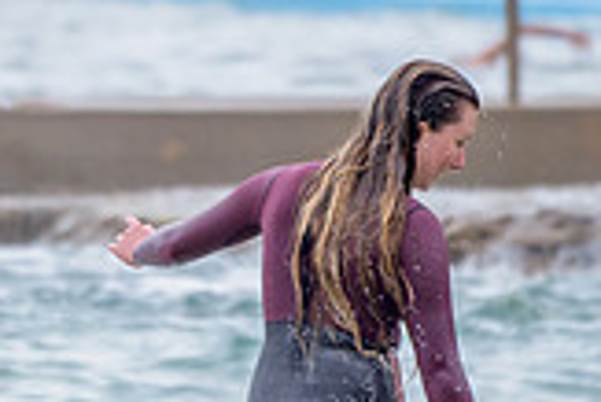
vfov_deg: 1.0
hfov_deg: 1.5
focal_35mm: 1352
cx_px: 466
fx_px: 22590
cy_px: 586
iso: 220
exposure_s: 1/1250
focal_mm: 310
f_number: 5.6
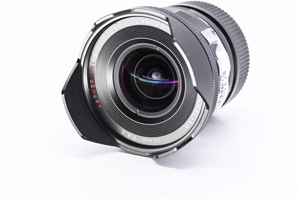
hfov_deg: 13.2
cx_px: 149
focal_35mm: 156
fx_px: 1291
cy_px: 100
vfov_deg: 8.8
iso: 500
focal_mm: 104
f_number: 9
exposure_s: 1/125
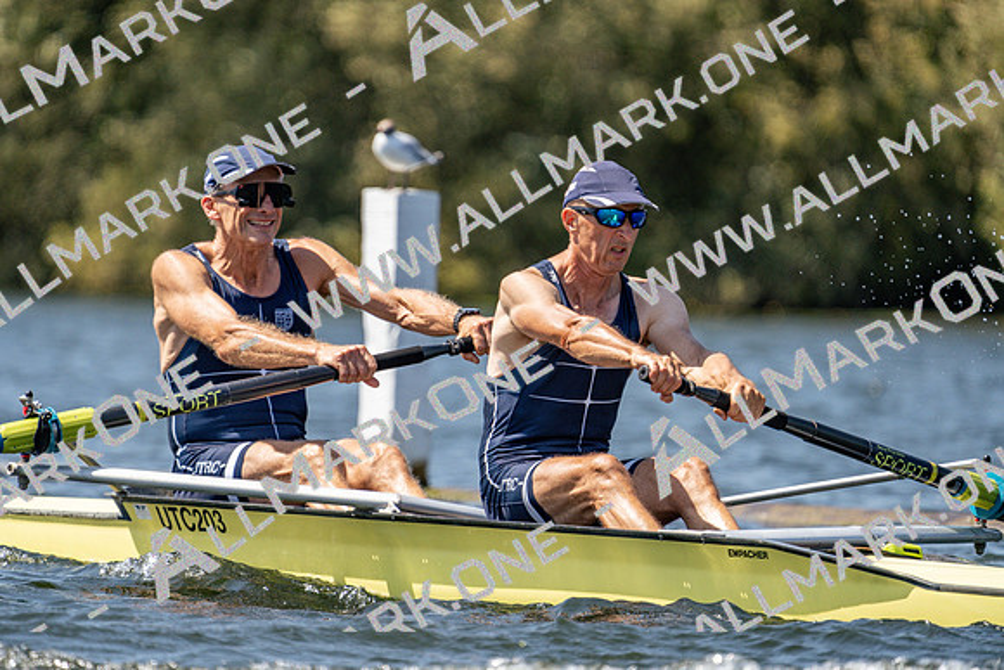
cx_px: 502
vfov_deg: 2.3
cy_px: 335
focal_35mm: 600
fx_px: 16736
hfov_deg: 3.4
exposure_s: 1/2000
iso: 400
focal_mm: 600
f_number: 6.3
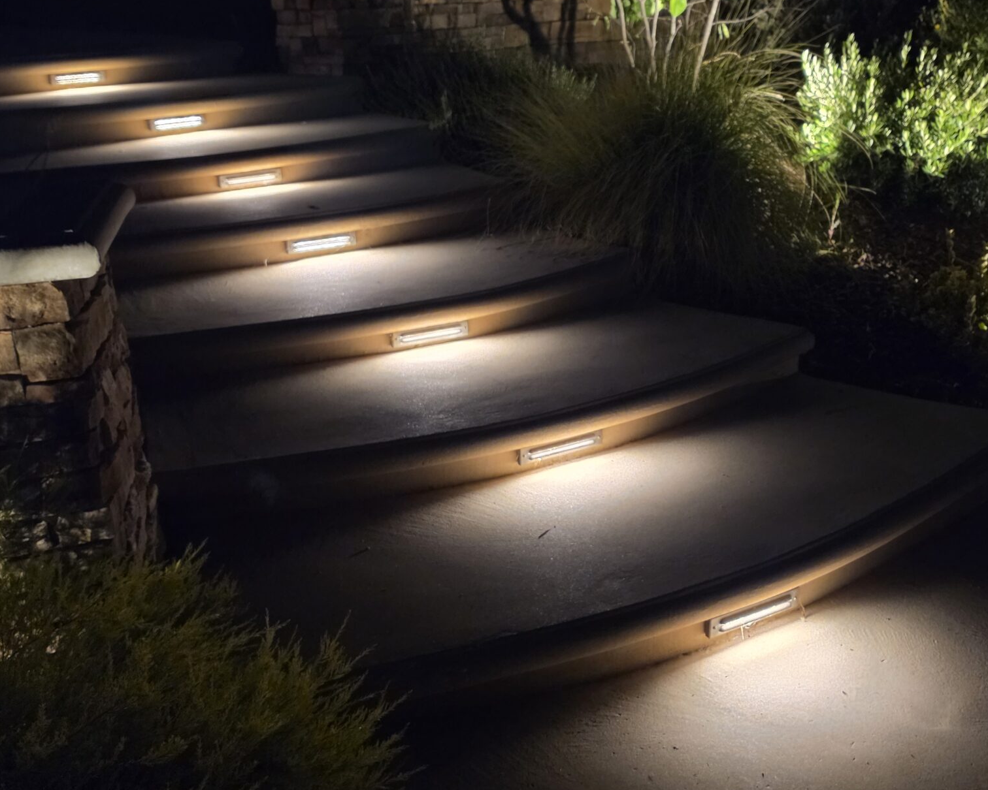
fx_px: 1111
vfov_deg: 39.0
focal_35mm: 38
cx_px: 667
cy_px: 315
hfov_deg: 47.1
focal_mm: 6.5
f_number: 1.4
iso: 1000
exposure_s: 1/60
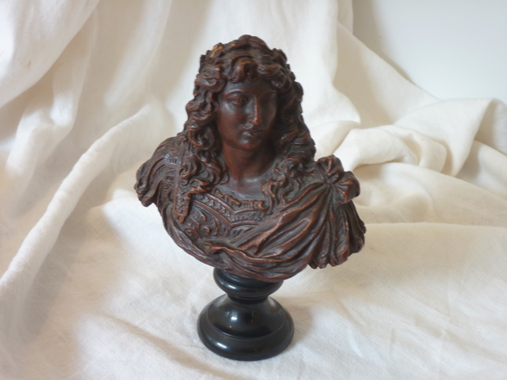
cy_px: 193
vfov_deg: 29.7
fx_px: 718
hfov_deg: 38.9
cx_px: 256
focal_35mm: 49
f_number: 3.8
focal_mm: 7.9
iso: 80
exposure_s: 1/8
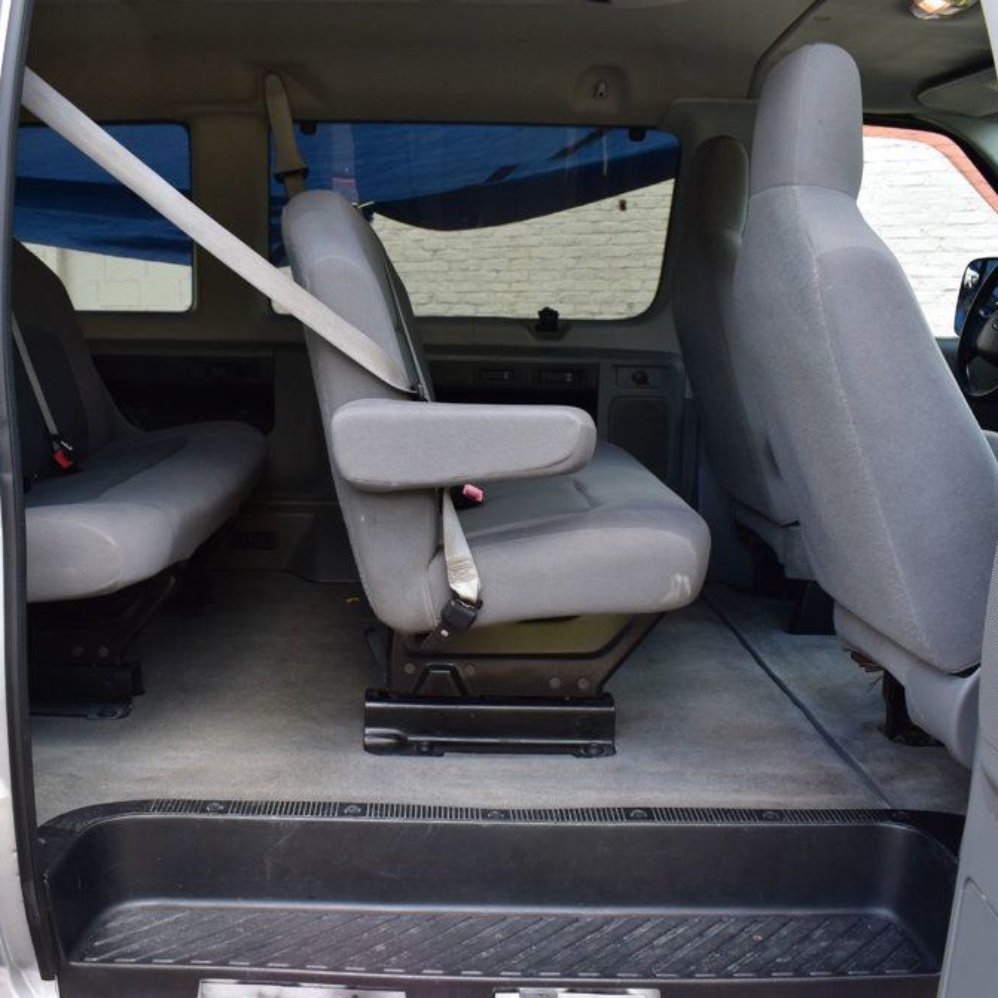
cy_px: 503
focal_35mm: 35
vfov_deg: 47.2
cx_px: 419
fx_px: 1142
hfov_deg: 47.0
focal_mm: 18
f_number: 8
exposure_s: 1/60
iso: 400
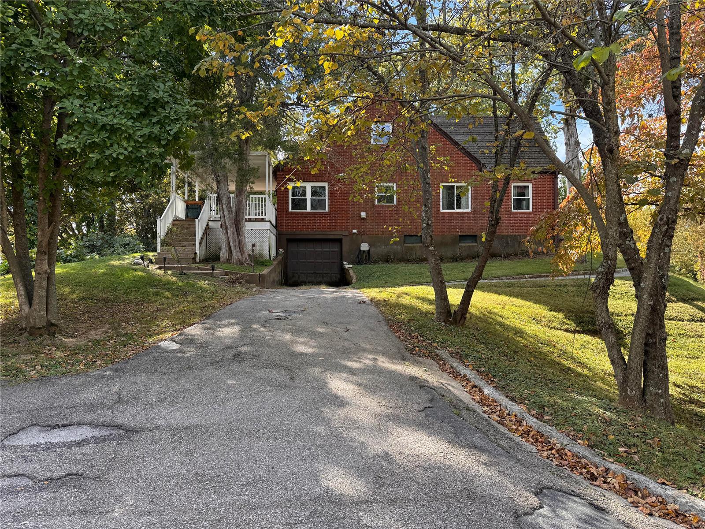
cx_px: 352
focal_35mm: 24
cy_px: 264
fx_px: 489
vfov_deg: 56.8
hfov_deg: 71.6
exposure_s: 1/572
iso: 80
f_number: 1.78
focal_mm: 6.76
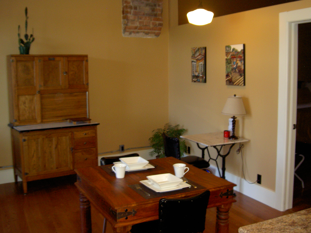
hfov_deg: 47.9
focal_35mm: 39
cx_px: 156
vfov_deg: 36.8
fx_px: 350
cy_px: 116
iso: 200
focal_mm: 8
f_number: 2.8
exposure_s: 1/60
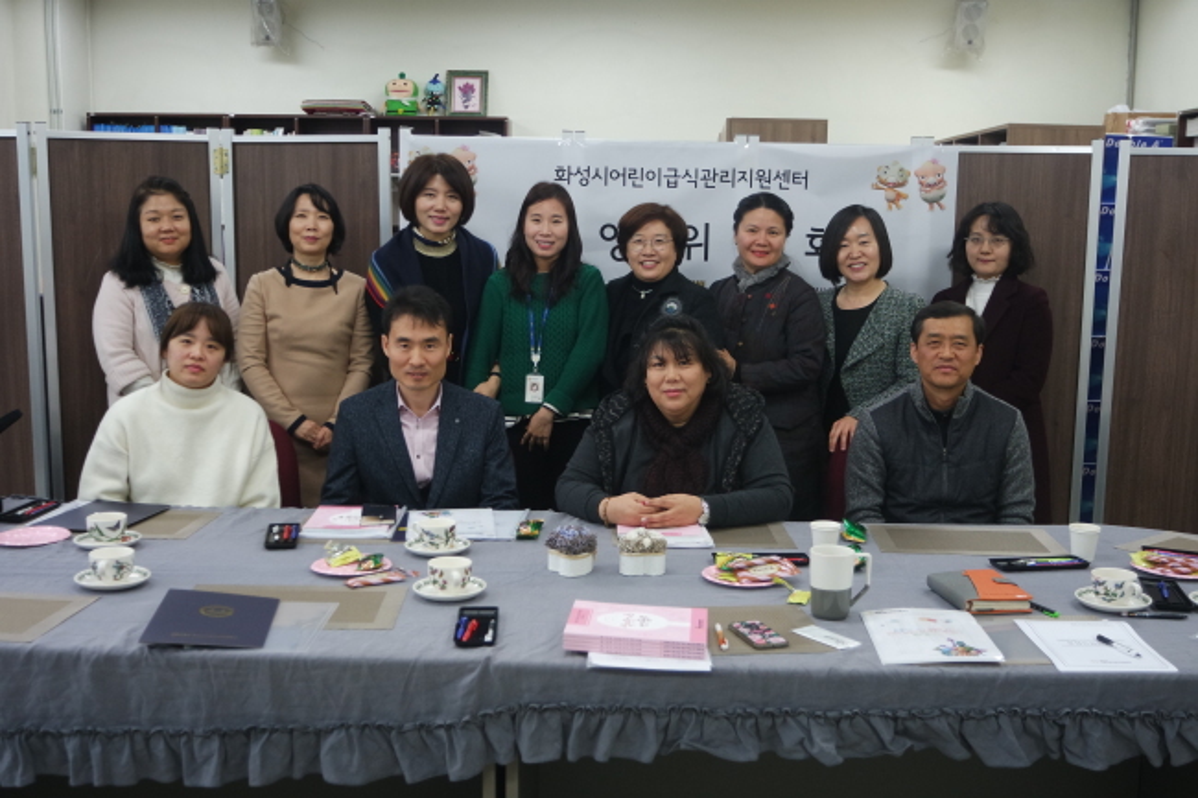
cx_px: 599
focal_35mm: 41
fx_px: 1364
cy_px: 399
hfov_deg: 47.4
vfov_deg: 32.6
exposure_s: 1/50
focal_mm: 27
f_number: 4.5
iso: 800
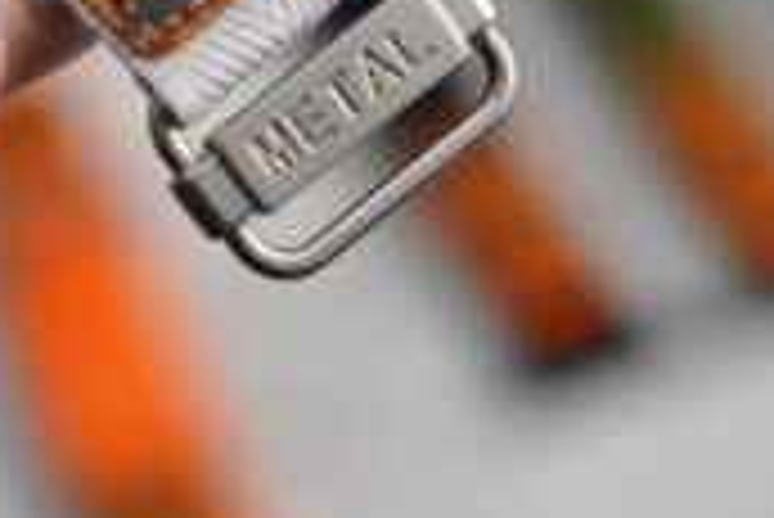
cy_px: -43
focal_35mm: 174
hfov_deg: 11.8
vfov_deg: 7.9
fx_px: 3744
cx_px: 189
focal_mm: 75
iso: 400
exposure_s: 1/80
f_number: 4
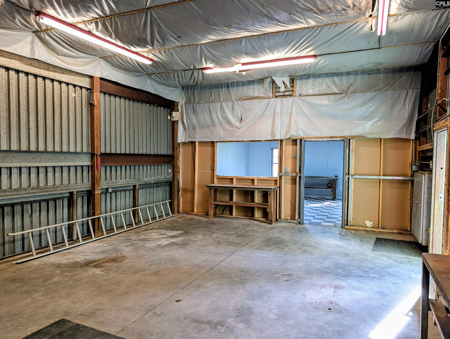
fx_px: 312
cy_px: 170
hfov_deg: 71.5
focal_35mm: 24
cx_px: 225
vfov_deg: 56.9
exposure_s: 1/60
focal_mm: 6.9
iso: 73
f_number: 1.68
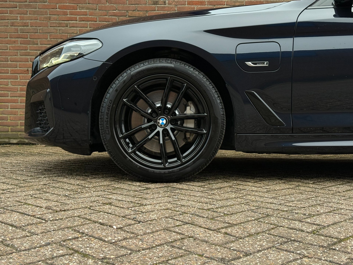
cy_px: 132
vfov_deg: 30.3
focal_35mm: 48
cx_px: 176
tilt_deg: -2.9
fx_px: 489
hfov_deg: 39.7
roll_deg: -0.2
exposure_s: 1/54
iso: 200
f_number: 1.78
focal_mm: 6.76
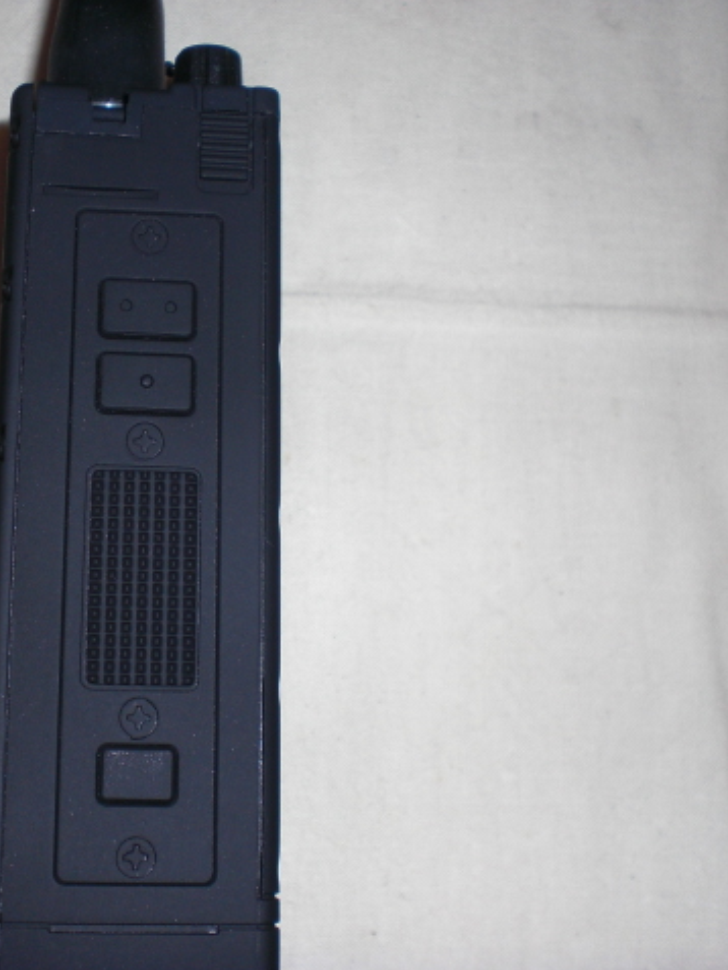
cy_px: 484
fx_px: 1429
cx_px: 187
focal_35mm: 51
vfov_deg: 37.5
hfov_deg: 28.2
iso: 64
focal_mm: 6.3
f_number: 3.1
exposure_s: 1/60
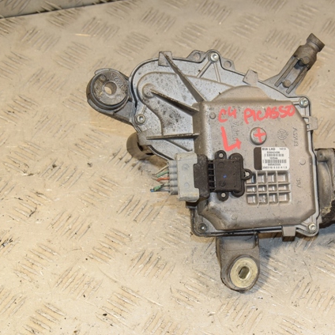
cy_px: 168
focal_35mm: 77
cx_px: 233
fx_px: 843
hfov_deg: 22.3
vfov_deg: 22.5
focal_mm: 40
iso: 800
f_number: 9
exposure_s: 1/200
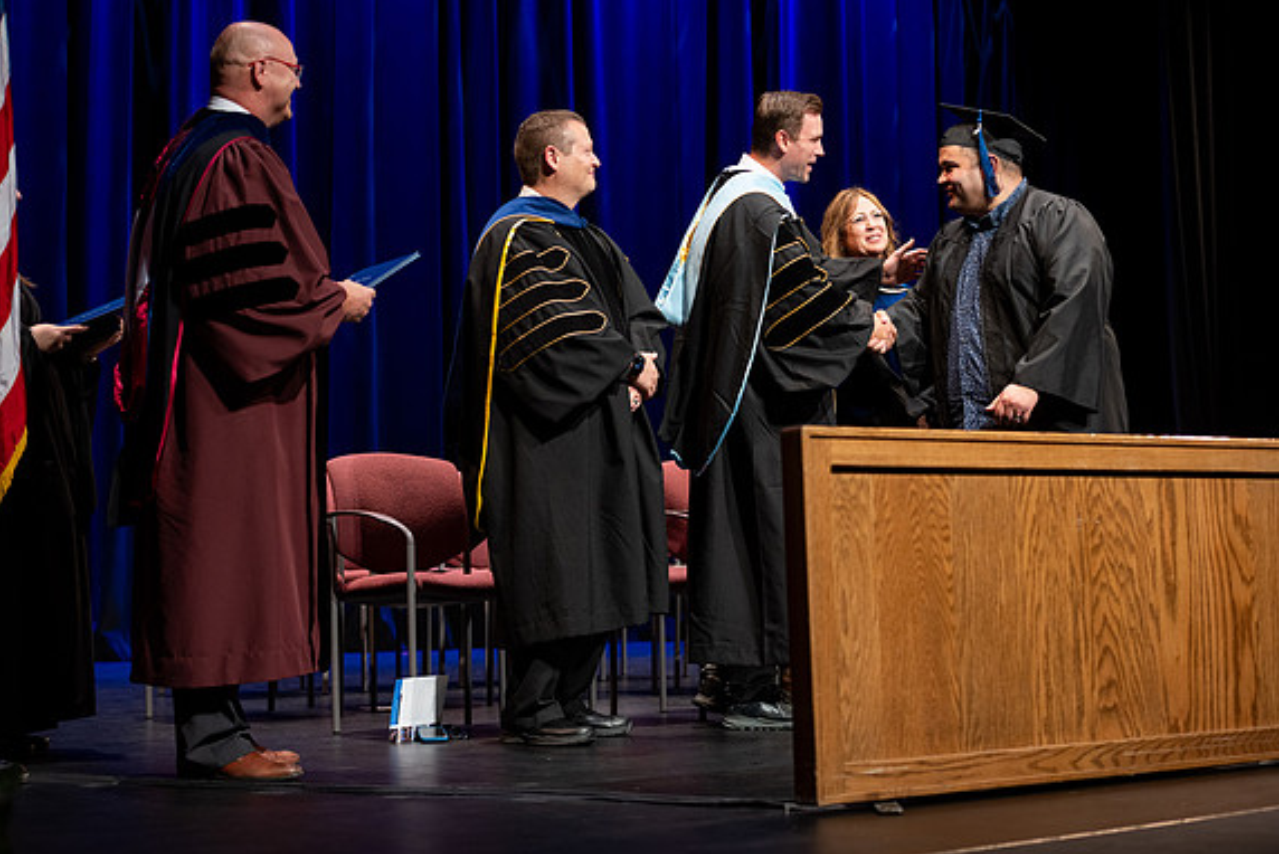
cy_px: 428
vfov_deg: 19.2
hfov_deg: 28.4
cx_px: 644
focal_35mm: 71
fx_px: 2524
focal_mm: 70
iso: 640
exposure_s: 1/250
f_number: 2.8
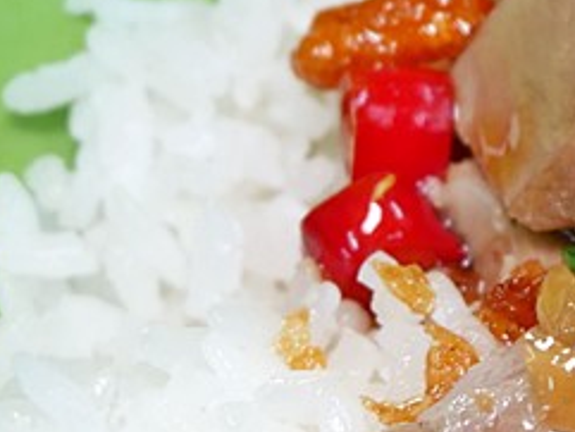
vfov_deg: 10.5
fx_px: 2343
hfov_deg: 13.1
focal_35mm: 141
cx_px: 902
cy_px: 307
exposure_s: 1/60
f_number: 4.1
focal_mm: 17
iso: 320
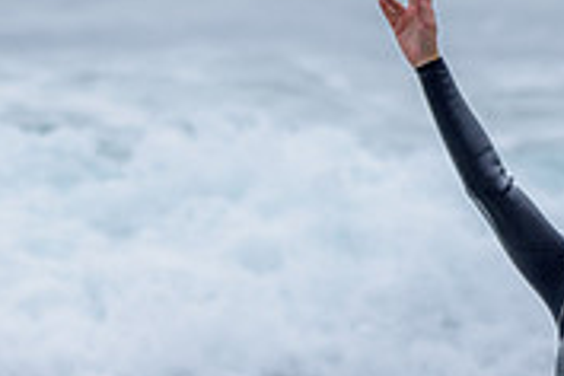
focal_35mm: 1029
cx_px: 427
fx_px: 16120
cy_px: 587
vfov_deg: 1.3
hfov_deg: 2.0
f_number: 5.6
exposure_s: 1/1250
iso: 180
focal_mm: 270
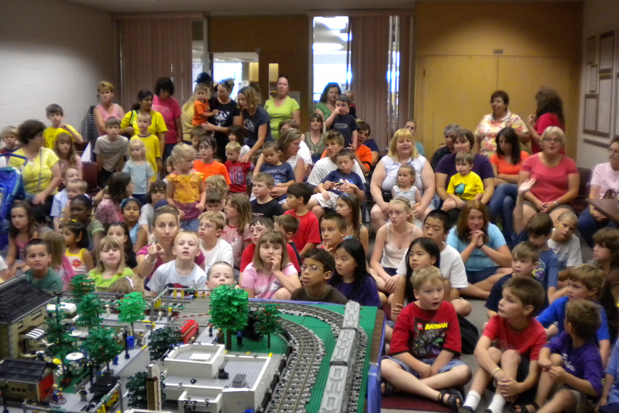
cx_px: 314
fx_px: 636
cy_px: 205
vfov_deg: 35.9
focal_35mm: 37
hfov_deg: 51.9
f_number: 3.1
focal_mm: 6.3
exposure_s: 1/40.8
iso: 400
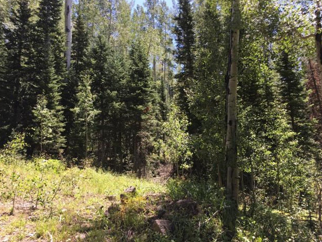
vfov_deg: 46.8
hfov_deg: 60.0
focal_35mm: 30
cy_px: 121
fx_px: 279
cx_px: 160
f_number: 2.2
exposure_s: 1/334
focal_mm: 4.15
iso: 25
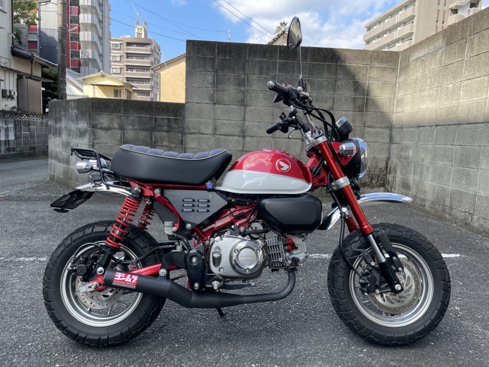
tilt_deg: -6.2
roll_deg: -2.6
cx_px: 244
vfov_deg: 53.1
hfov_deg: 67.3
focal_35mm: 26
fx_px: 367
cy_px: 184
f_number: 1.6
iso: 32
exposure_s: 1/567
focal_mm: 4.2
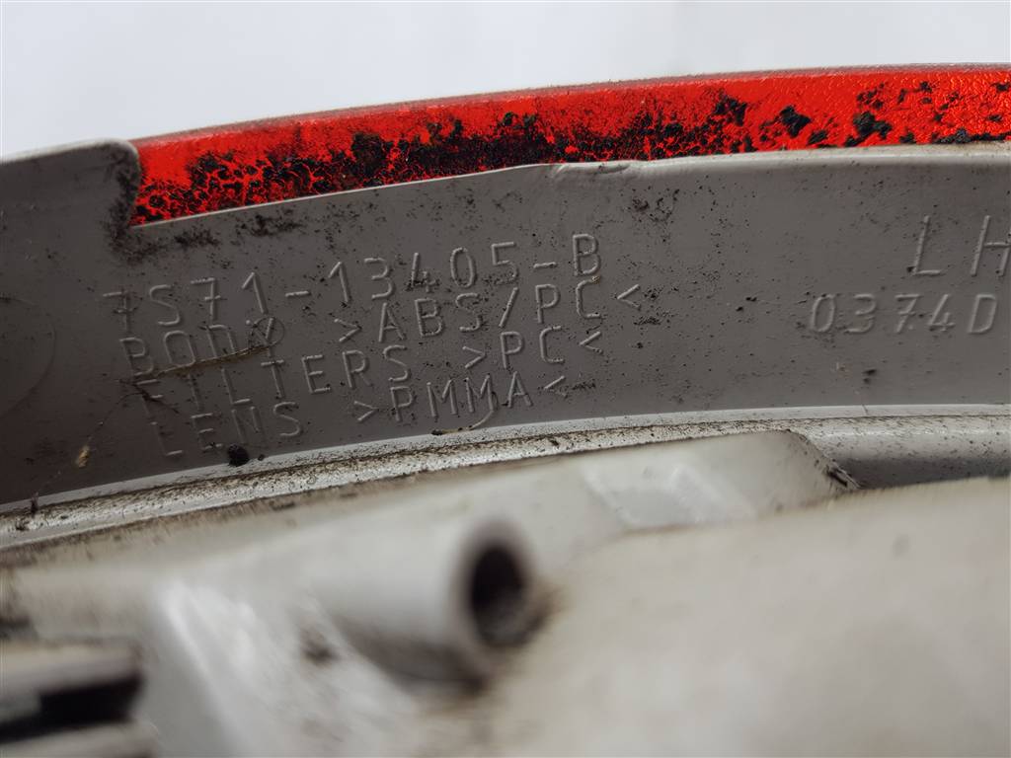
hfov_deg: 67.3
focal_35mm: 26
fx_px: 759
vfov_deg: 53.1
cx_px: 506
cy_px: 379
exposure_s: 1/50
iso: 50
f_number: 1.7
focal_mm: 4.2
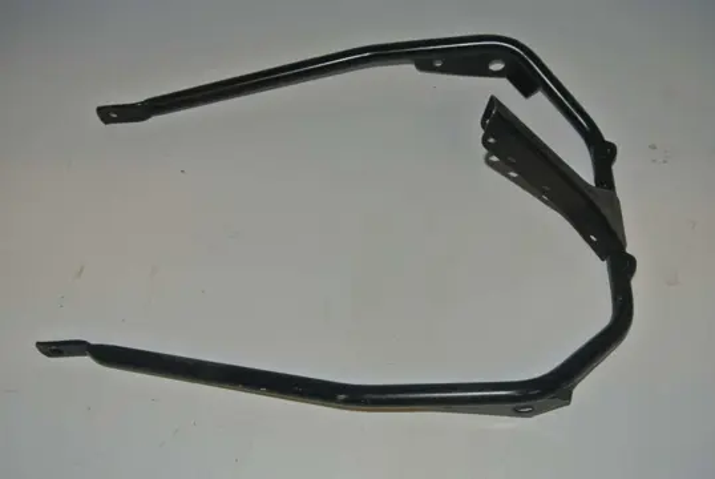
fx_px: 835
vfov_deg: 32.0
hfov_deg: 46.4
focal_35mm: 42
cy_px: 240
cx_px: 358
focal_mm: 15.7
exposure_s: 1/60
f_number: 4.2
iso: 200
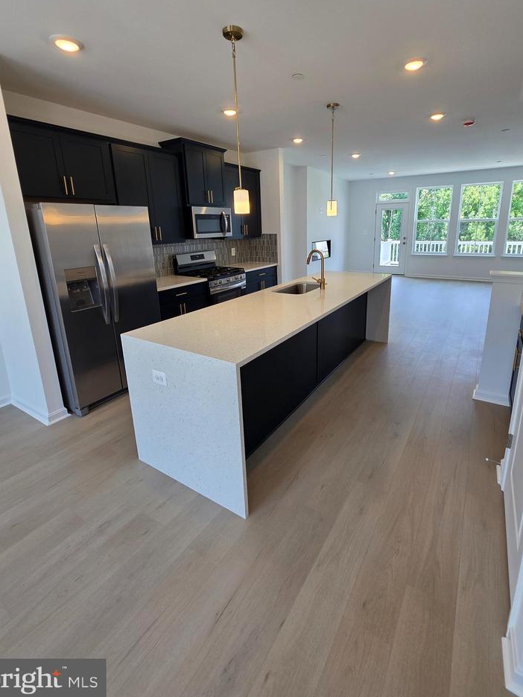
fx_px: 302
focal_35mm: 15
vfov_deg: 97.5
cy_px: 299
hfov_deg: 81.7
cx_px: 277
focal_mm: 2.2
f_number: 1.9
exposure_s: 1/120
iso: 64
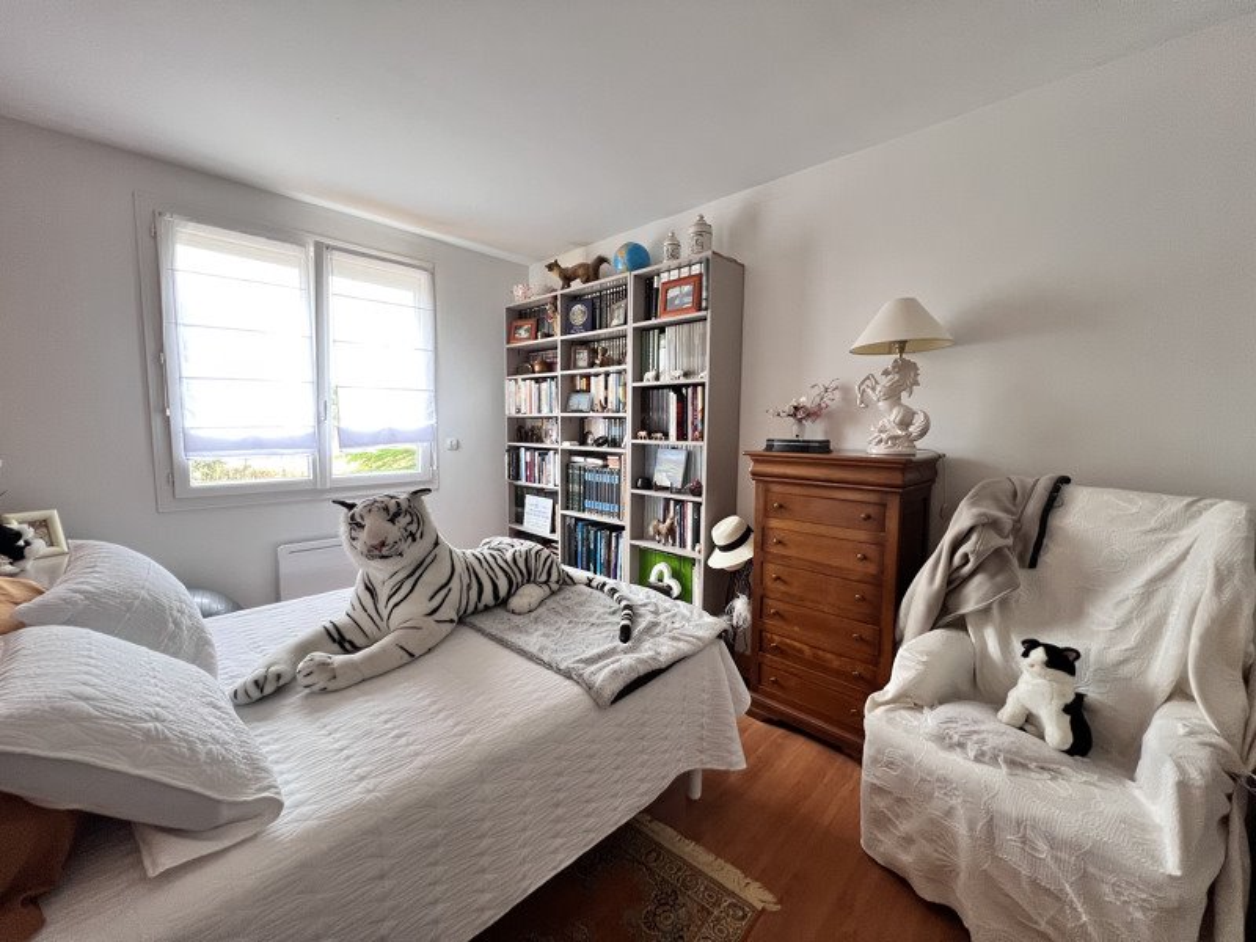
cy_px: 471
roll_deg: +0.1
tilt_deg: -5.3
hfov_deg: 106.2
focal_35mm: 13
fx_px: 472
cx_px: 628
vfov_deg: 89.9
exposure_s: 1/68
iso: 250
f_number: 1.8
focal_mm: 1.57
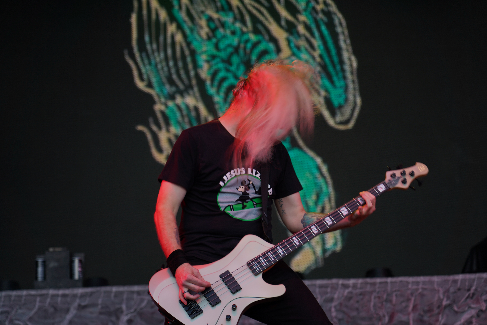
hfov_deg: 19.5
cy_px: 162
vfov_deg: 13.0
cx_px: 244
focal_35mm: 105
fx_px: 1420
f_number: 4
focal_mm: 105
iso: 100
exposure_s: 1/125
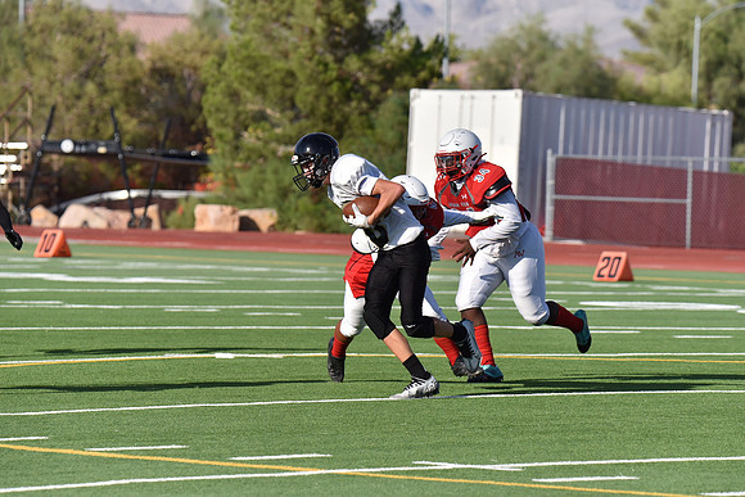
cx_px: 372
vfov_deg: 4.6
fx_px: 6209
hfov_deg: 6.9
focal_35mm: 300
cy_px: 248
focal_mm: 300
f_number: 8
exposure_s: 1/3200
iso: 800
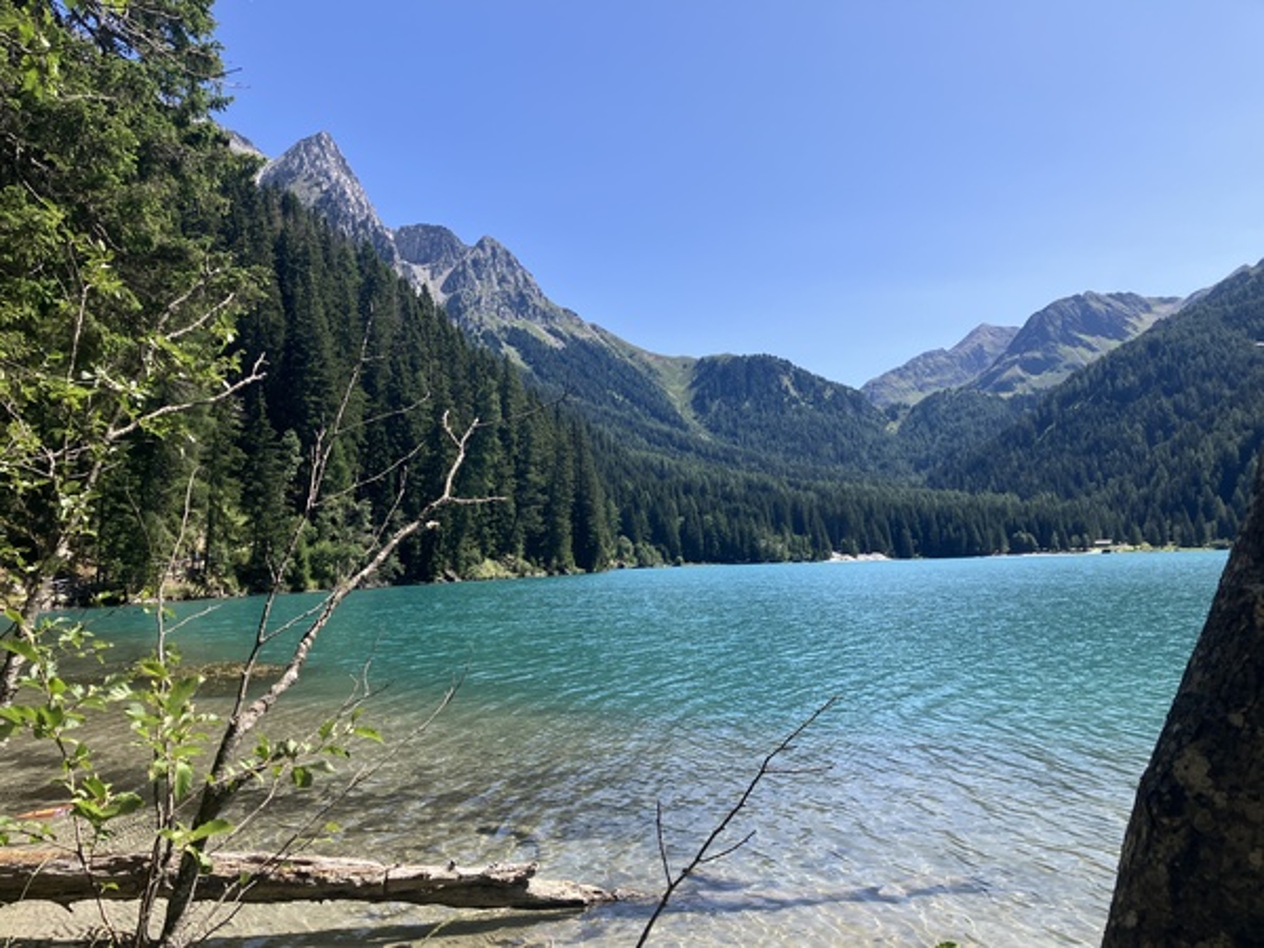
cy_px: 474
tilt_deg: +6.5
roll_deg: +1.6
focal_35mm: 28
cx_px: 632
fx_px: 1022
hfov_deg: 63.4
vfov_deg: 49.7
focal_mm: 3.99
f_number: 1.8
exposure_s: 1/1350
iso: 32
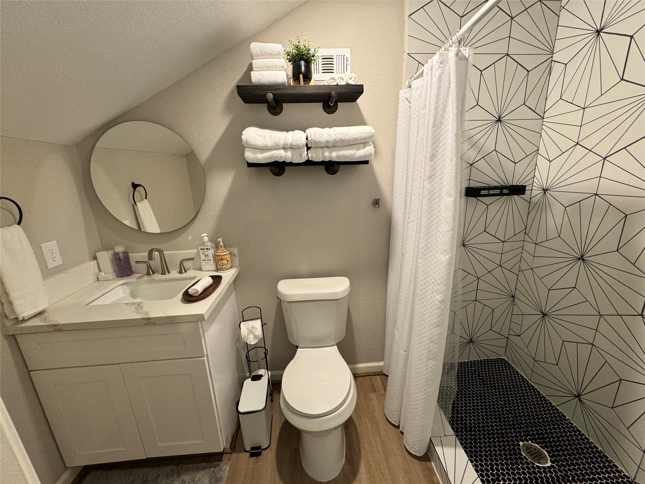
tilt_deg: -15.7
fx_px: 261
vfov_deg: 85.7
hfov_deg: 102.1
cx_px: 322
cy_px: 242
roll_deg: +1.8
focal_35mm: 14
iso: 200
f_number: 2.2
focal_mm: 2.22
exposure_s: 1/60
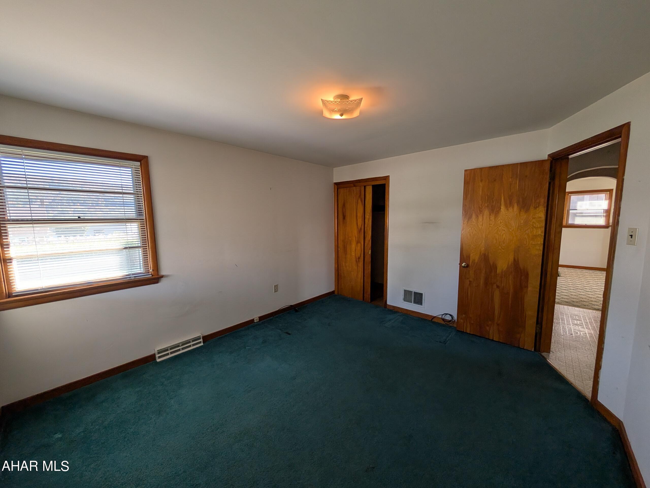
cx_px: 325
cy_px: 244
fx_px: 225
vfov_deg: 94.5
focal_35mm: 12
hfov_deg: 110.5
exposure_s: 1/231
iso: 59
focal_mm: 2.02
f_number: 1.7
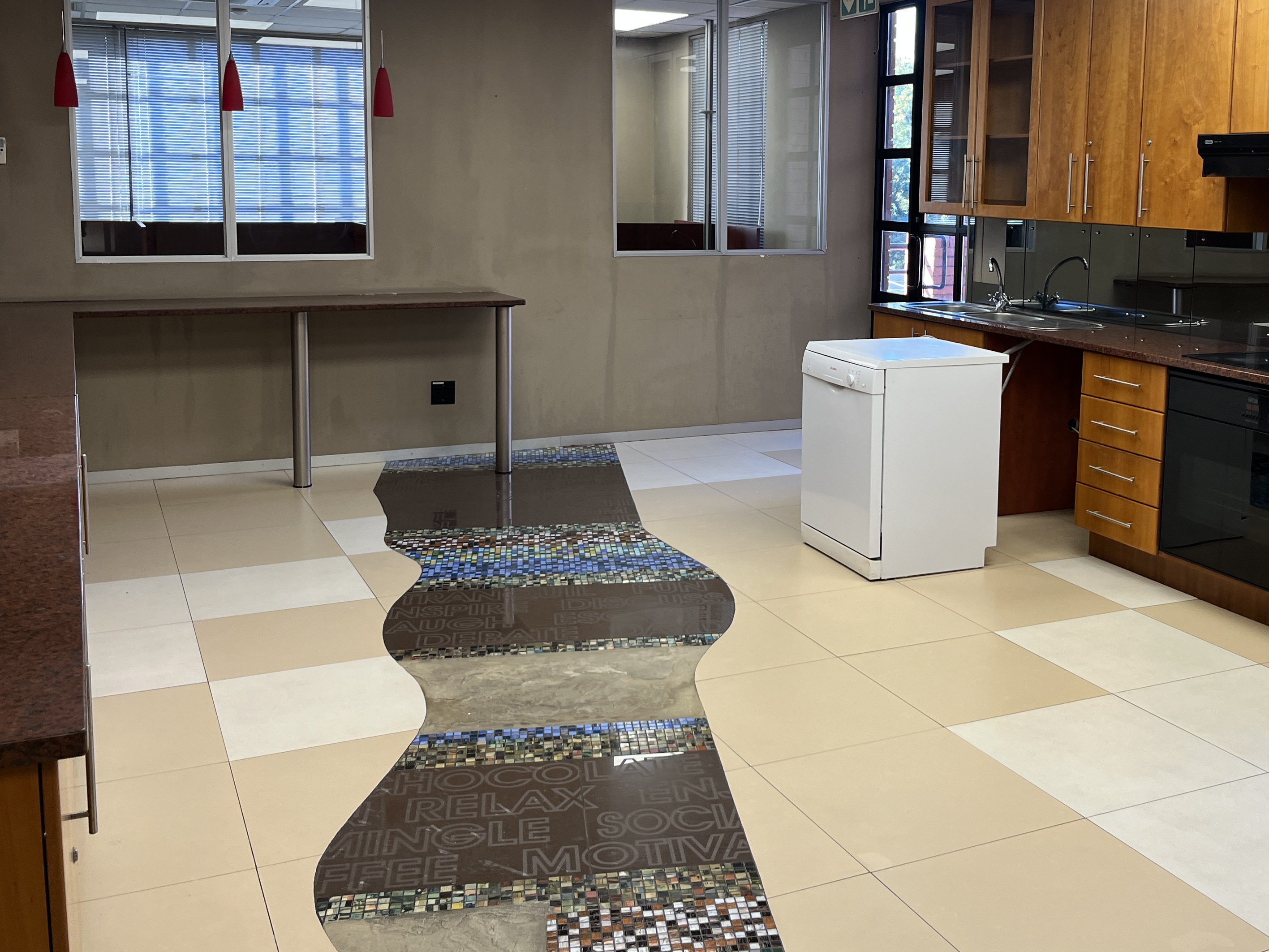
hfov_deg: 49.8
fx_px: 1356
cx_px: 770
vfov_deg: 38.3
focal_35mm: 37
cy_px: 327
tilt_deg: -6.2
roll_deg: -0.4
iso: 64
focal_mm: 5.1
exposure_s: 1/100
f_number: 1.6
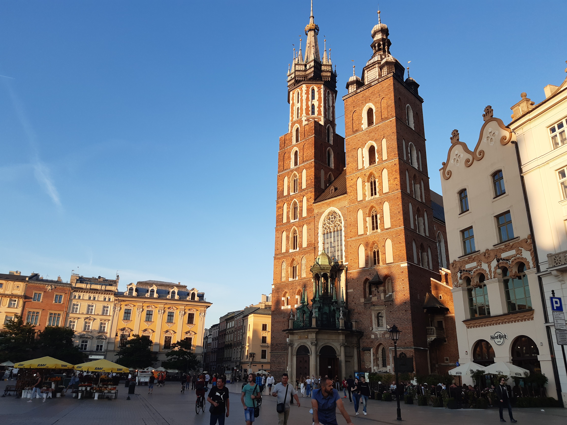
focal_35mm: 26
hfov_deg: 67.3
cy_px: 212
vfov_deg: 53.1
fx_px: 426
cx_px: 284
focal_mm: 3.92
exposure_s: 1/554
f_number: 1.7
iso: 40
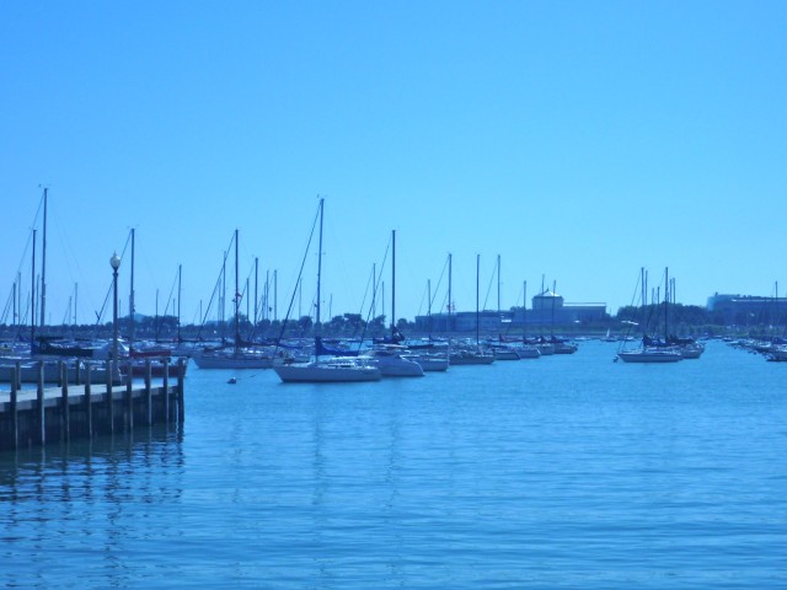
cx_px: 394
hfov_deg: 22.5
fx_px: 1978
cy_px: 295
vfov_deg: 17.0
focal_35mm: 87
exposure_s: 1/1300
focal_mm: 12.6
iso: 80
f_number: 5.4
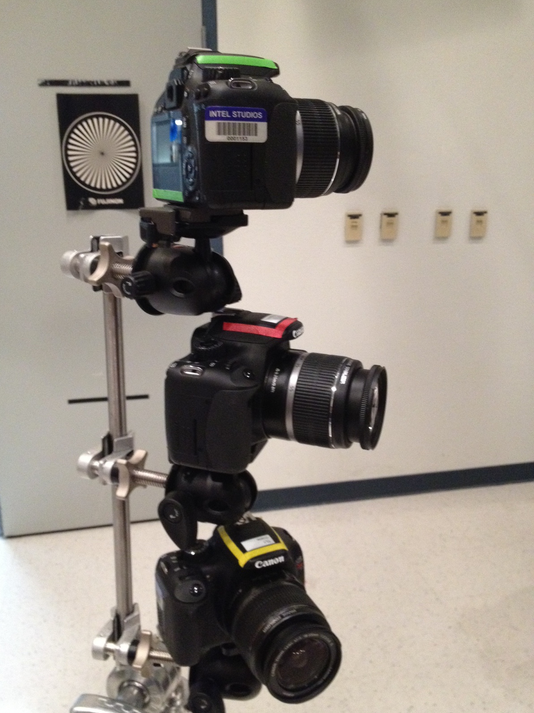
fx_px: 741
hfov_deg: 39.6
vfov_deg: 51.4
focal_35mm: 36
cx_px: 260
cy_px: 358
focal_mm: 4.28
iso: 400
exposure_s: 1/17
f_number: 2.4
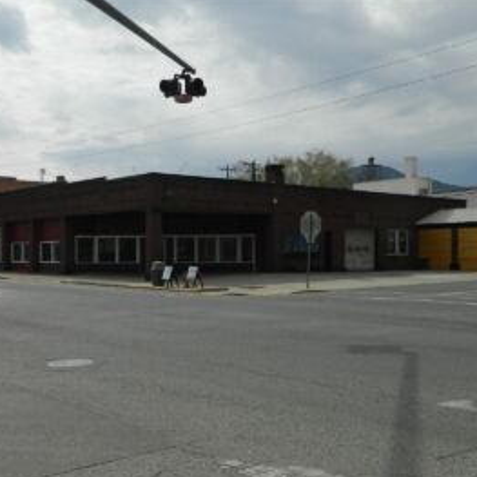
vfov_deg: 36.0
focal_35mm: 47
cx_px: 205
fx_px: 733
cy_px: 267
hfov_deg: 36.0
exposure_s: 1/320
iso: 80
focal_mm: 6.2
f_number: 9.4
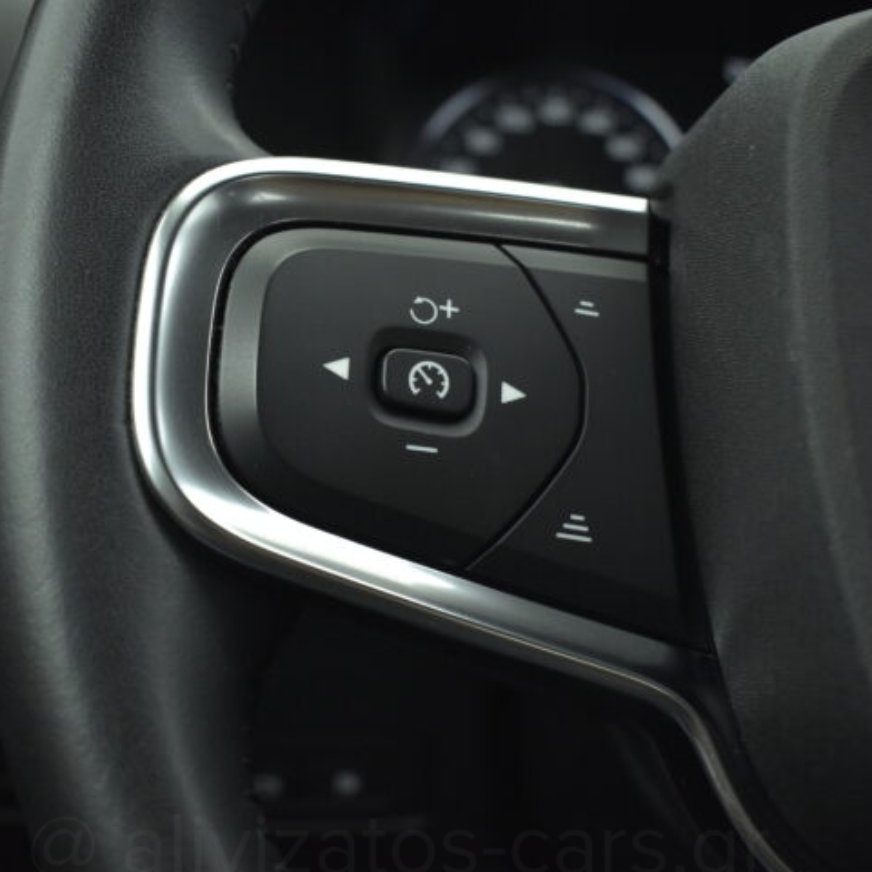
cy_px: 450
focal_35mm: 49
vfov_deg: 34.7
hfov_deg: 34.7
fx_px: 1396
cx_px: 398
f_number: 4
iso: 1600
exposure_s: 1/80
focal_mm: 24
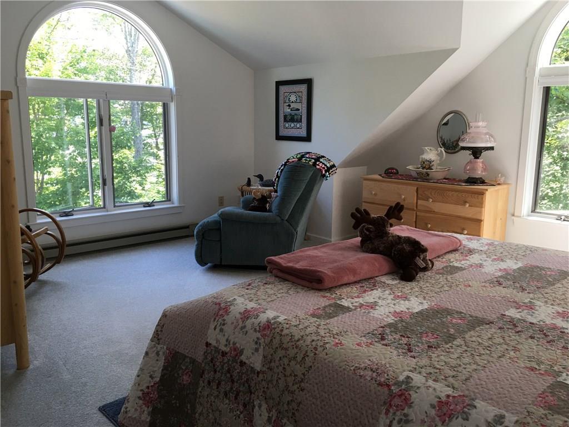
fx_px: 477
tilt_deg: -9.9
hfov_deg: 61.7
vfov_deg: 48.2
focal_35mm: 29
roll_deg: -1.2
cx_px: 284
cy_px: 214
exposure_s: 1/30
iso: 25
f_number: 2.2
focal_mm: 4.15
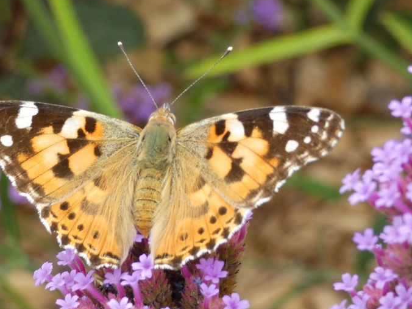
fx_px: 2357
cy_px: 176
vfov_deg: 7.5
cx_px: 153
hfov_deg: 10.0
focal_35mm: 198
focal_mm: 28.1
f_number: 5.4
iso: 160
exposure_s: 1/80
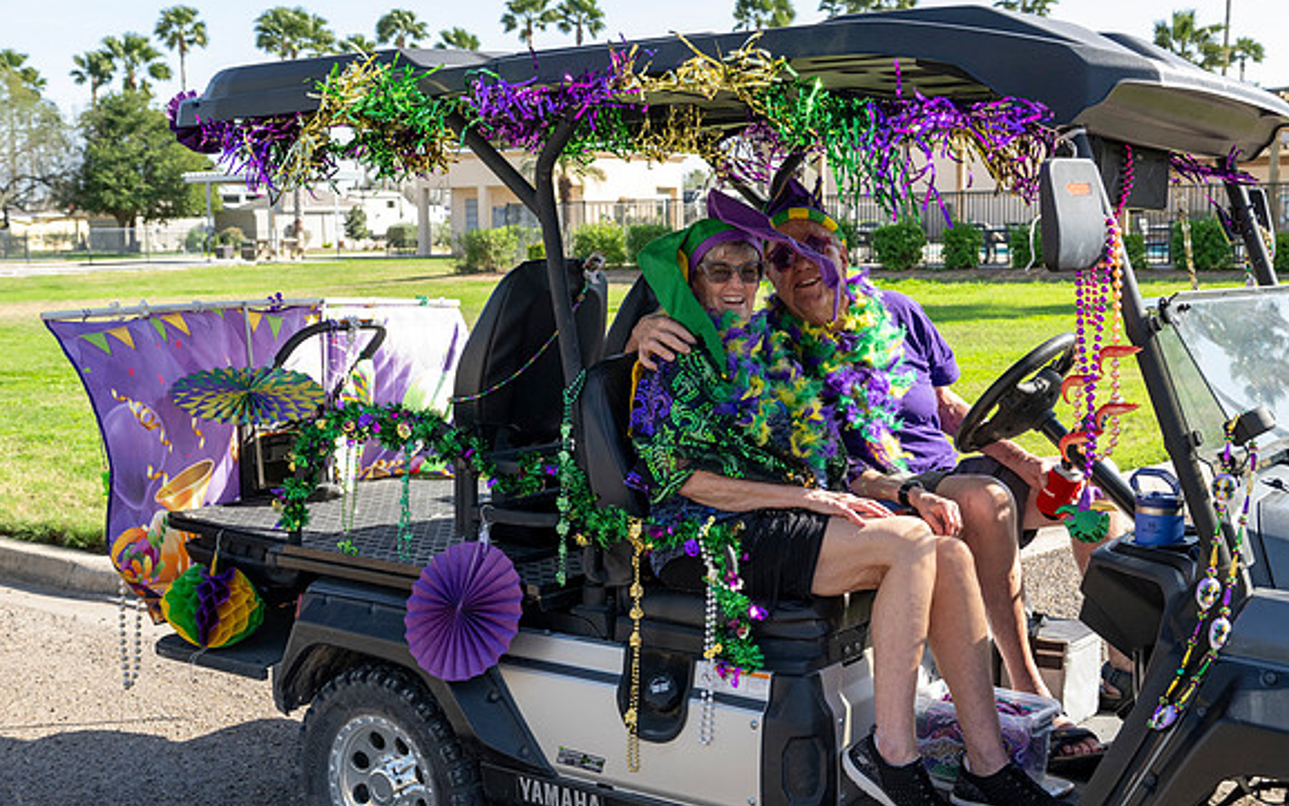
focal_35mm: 41
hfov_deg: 48.2
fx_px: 1441
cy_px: 401
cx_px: 643
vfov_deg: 31.3
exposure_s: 1/640
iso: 800
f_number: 6.3
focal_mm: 40
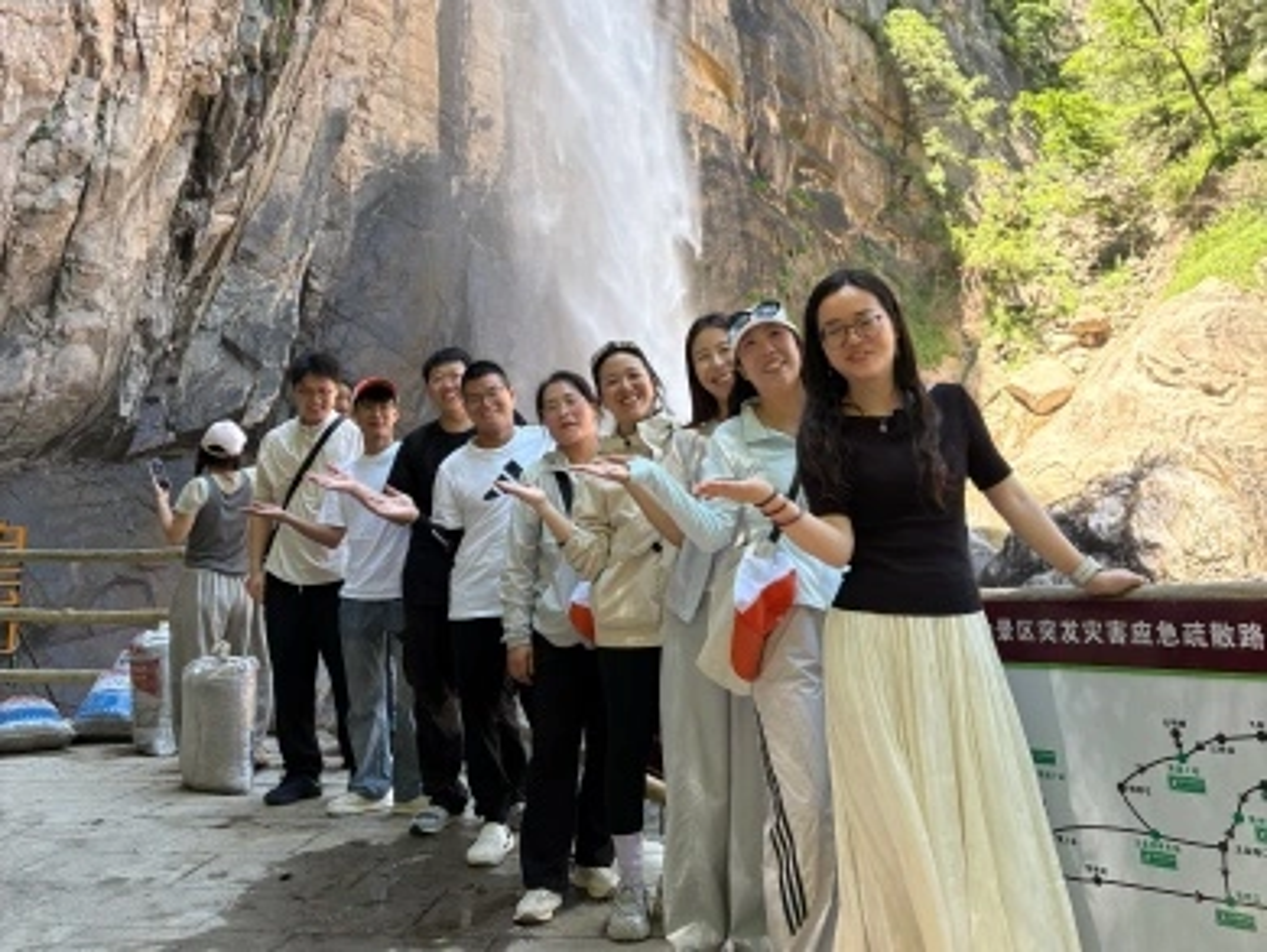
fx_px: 952
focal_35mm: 26
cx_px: 634
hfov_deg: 67.3
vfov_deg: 53.1
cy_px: 476
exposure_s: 1/278
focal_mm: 5.96
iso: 64
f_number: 1.6
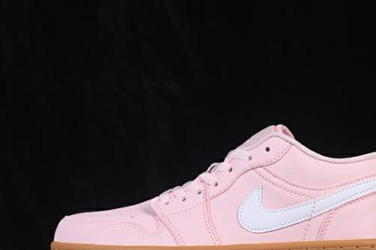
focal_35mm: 109
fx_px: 1138
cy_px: 166
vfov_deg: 12.5
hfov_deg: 18.7
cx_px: 231
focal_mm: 50
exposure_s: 1/80
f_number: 8
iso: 160
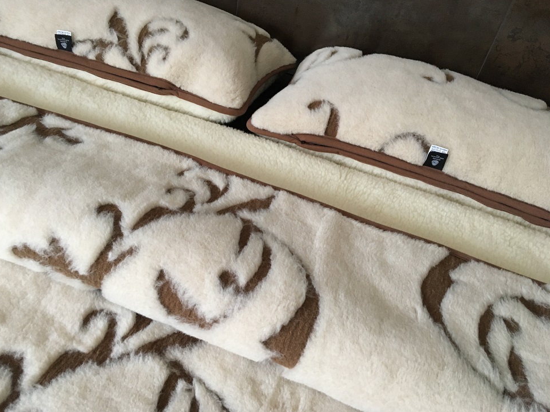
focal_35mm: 30
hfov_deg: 60.0
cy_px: 208
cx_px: 268
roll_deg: -10.9
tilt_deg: -40.7
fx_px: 477
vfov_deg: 46.8
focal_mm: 4.15
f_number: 2.2
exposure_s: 1/33
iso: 160
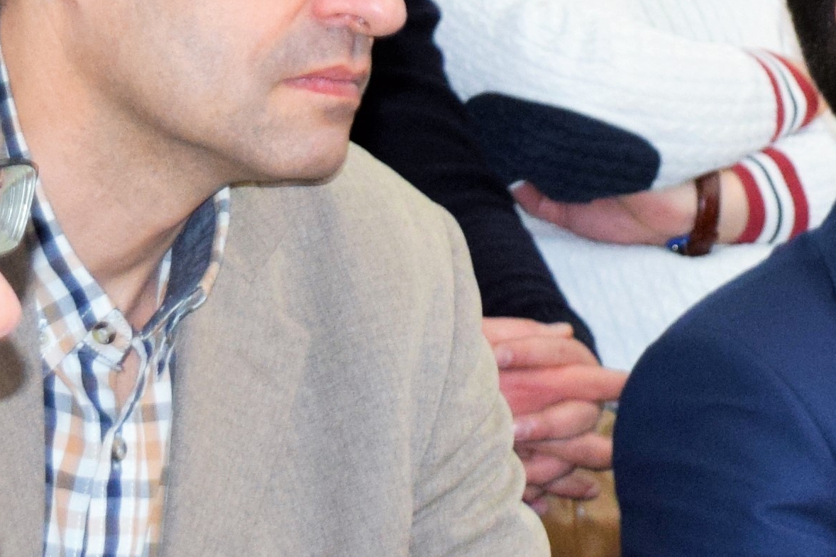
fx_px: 6385
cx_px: 1087
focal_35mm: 275
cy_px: -195
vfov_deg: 5.0
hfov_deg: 7.4
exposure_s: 1/100
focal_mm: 36
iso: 800
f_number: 5
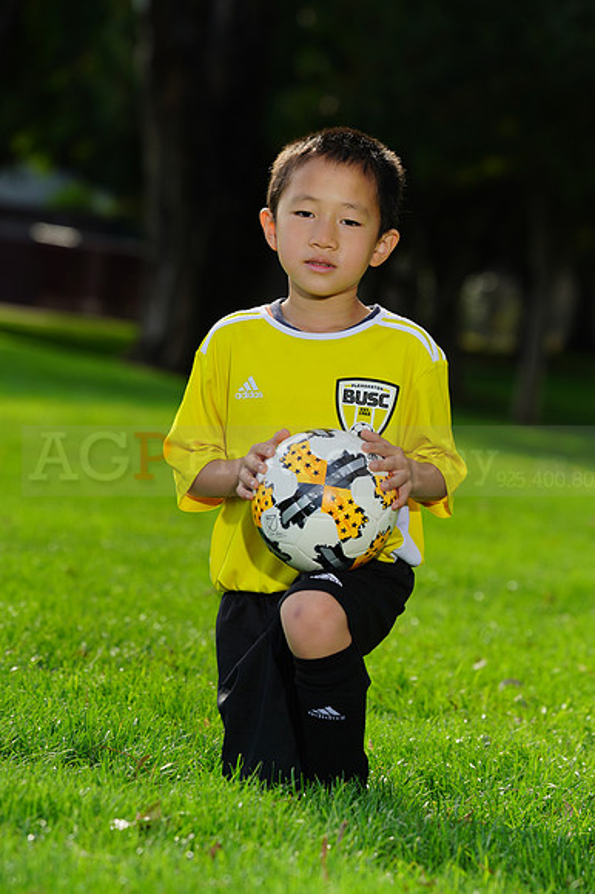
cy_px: 447
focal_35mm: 221
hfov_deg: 6.2
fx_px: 5485
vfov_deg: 9.3
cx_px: 298
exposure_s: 1/200
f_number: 8
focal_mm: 221
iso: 125
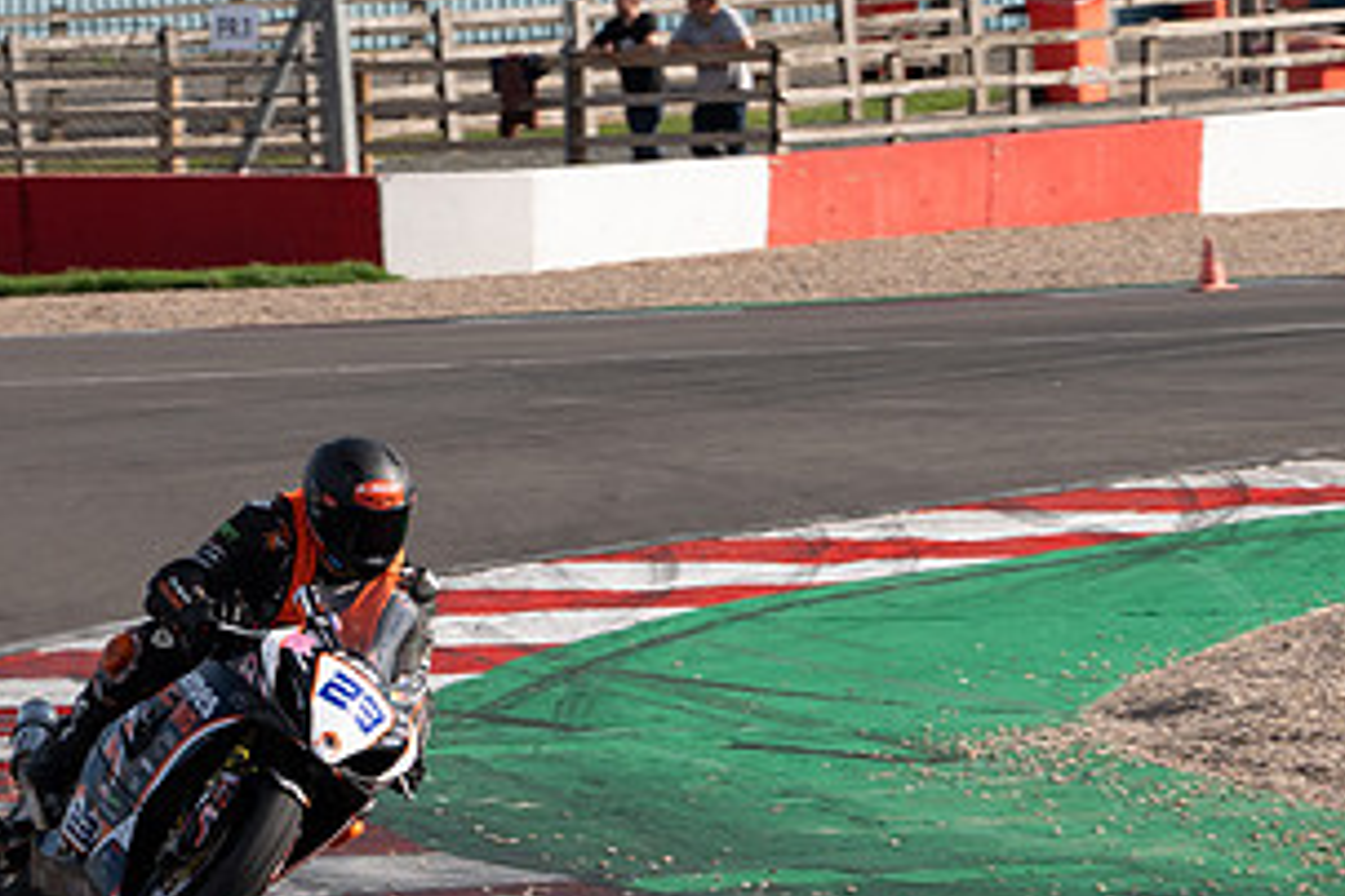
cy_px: 685
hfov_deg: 4.5
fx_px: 16961
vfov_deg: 3.0
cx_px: 289
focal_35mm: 454
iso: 500
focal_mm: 237
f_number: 13
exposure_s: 1/400
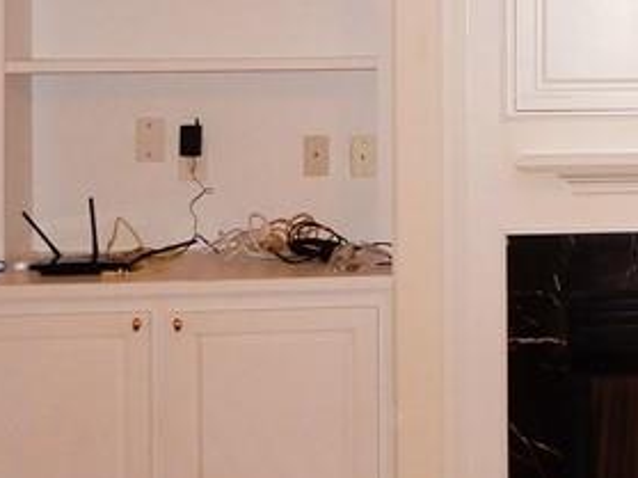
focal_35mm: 88
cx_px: 828
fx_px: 1621
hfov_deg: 20.4
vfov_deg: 16.4
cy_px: -2
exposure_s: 1/30
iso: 200
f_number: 3.4
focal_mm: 4.3
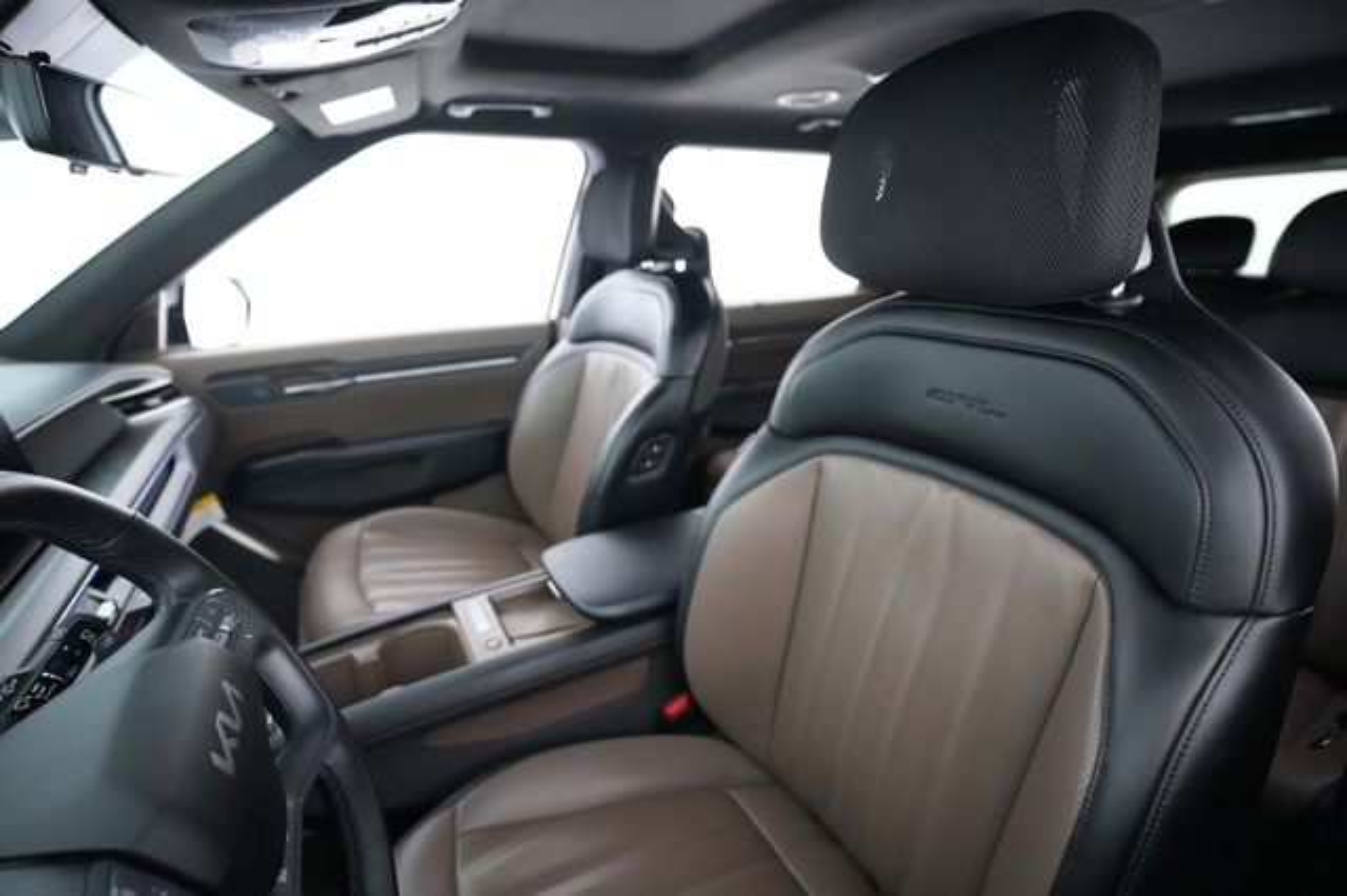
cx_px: 674
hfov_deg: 93.3
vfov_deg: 70.4
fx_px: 636
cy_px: 448
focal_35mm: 17
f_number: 2.8
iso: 12800
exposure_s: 1/60
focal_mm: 17
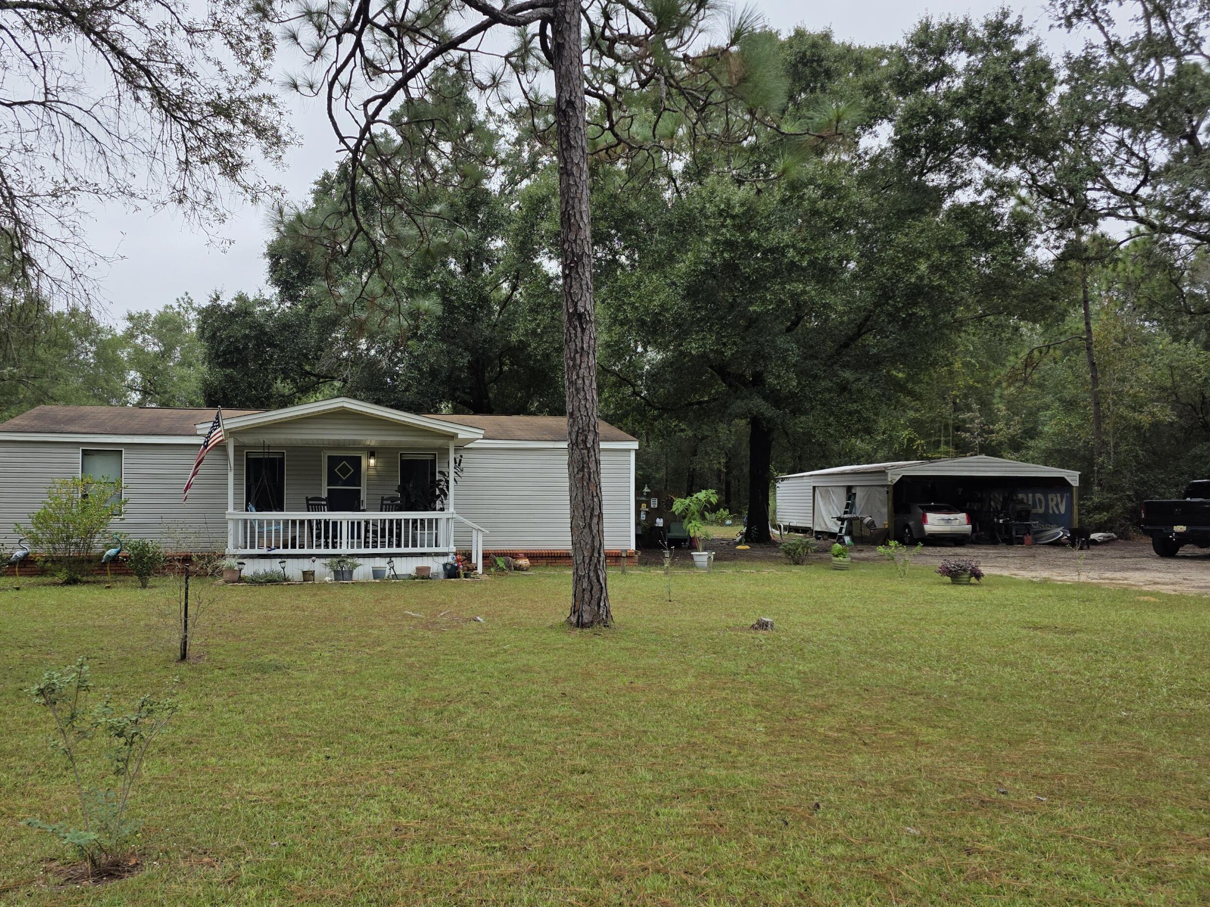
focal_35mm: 28
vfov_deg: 49.6
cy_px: 513
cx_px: 496
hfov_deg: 63.0
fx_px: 979
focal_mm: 6.3
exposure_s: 1/2088
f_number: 1.7
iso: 80
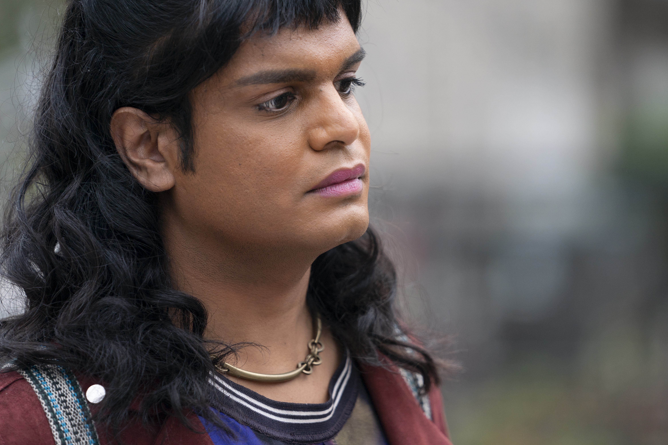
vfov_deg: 5.4
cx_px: 355
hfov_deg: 8.0
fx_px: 4750
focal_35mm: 256
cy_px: 176
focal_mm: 200
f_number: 2.8
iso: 320
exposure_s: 1/1000
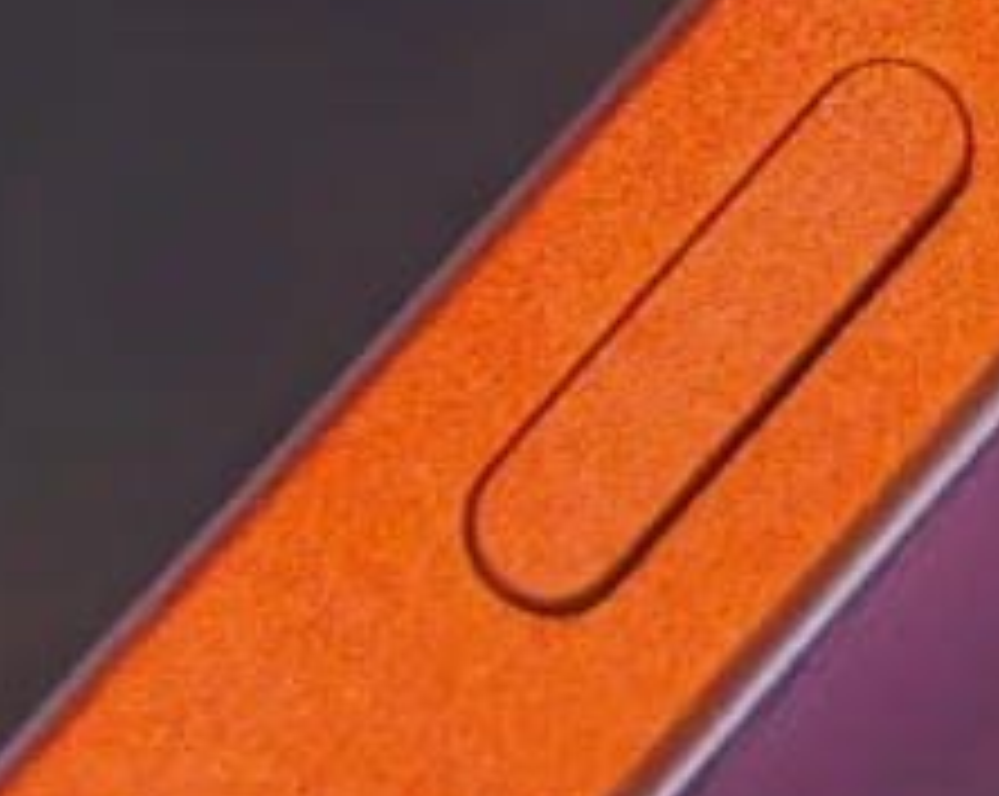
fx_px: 7411
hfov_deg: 7.6
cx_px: 1246
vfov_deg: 6.0
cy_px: -935
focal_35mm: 251
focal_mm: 5.4
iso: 160
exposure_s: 1/50
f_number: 1.6
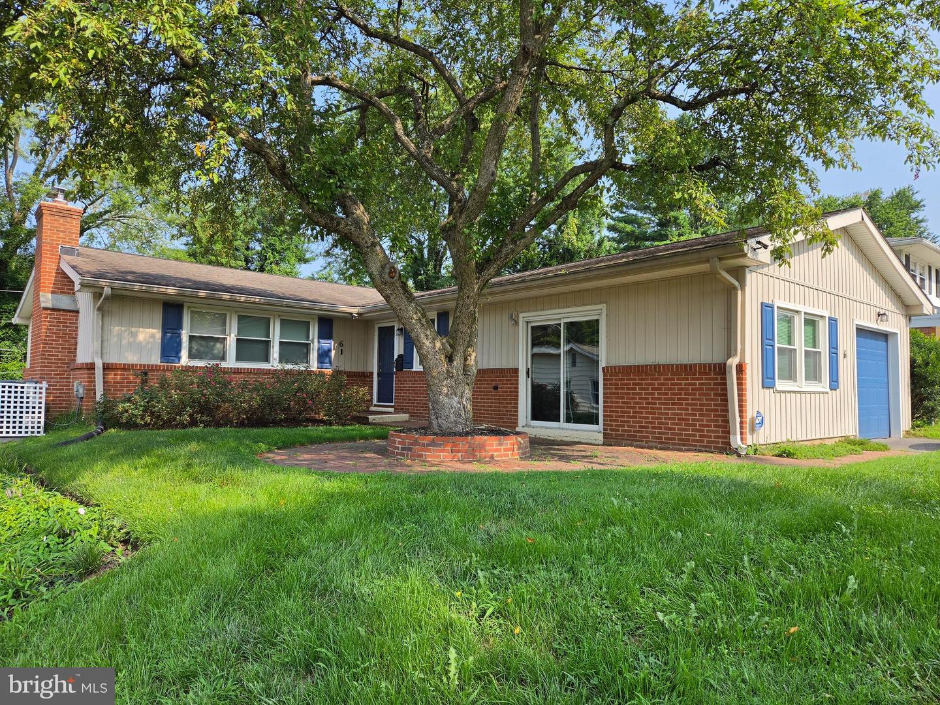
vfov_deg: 58.9
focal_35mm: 23
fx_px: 625
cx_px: 470
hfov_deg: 73.9
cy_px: 352
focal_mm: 5.4
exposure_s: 1/2882
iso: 80
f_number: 1.8
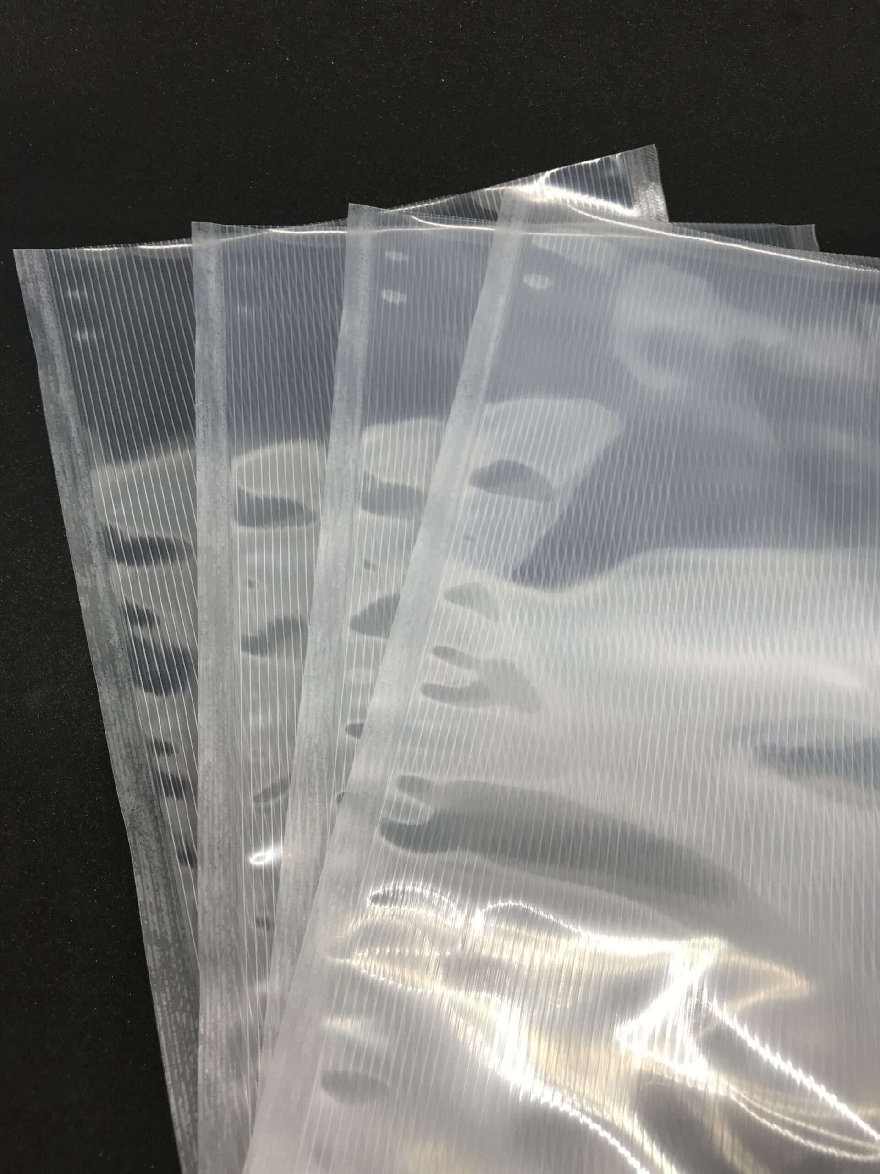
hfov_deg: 49.7
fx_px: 949
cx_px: 440
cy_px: 587
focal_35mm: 28
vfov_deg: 63.4
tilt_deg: -63.6
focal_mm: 3.99
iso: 25
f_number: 1.8
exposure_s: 1/50
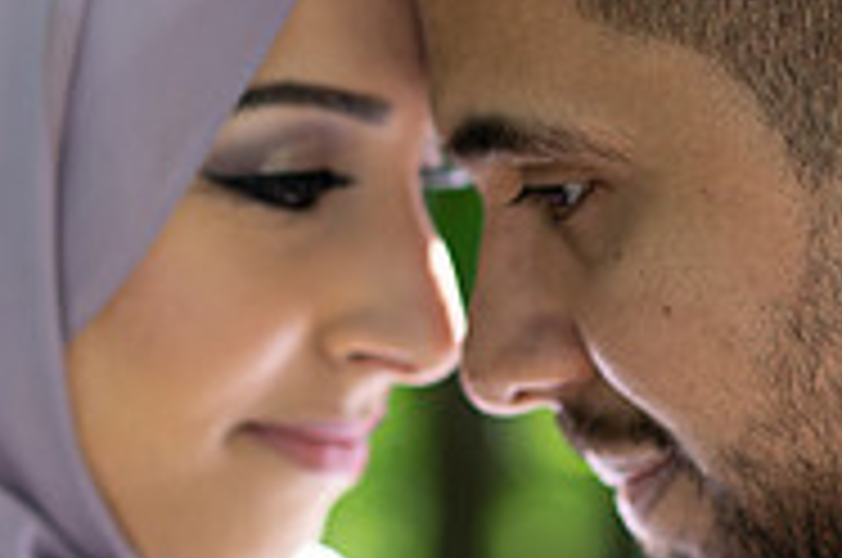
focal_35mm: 171
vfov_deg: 8.0
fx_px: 3993
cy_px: 457
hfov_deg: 12.0
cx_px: 392
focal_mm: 55
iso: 100
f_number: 1.8
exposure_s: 1/500
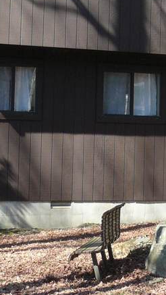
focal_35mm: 115
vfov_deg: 18.5
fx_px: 899
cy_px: 88
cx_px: 167
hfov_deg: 10.5
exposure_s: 1/125
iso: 100
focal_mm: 6
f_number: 4
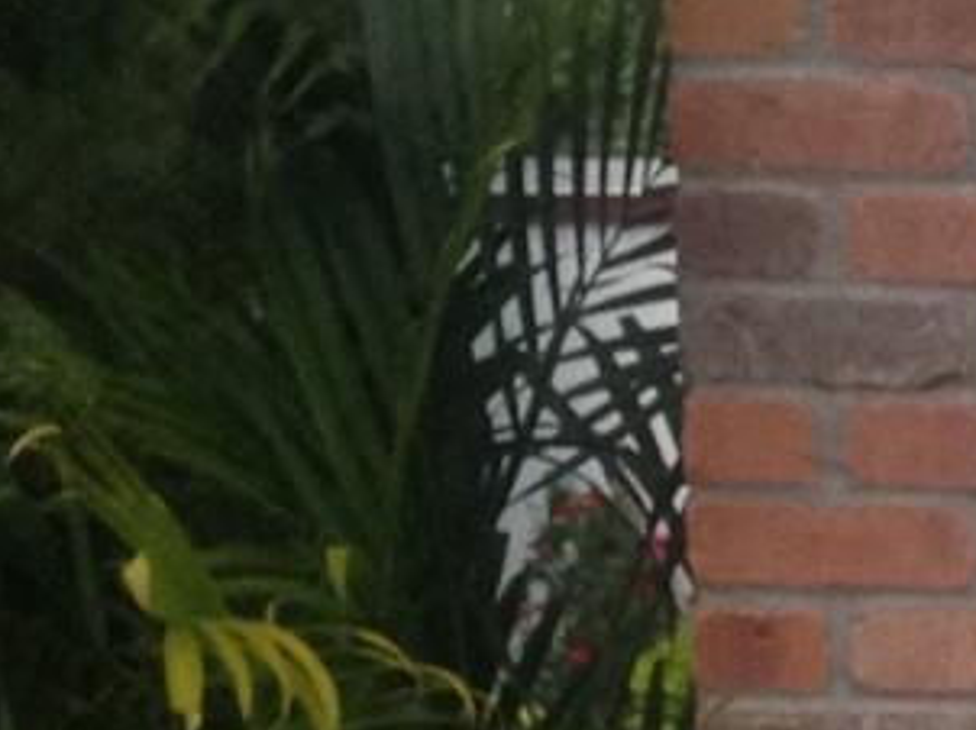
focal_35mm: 175
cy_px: 1618
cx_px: 1845
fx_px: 4930
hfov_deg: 10.5
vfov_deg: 8.0
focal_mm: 4.12
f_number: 2.4
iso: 125
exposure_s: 1/20
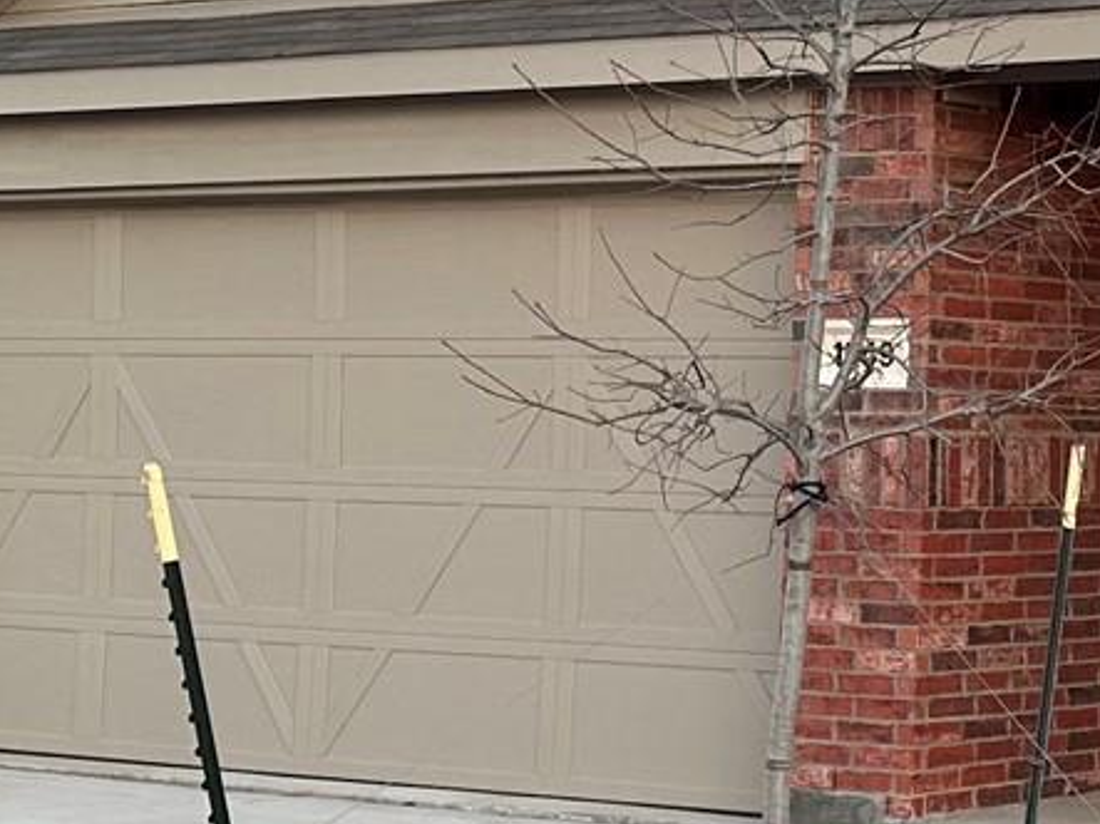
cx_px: 1445
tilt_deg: +2.8
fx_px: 3526
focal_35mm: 111
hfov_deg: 16.7
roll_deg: -0.9
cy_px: 350
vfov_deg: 13.3
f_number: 1.78
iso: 64
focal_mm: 6.86
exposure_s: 1/121
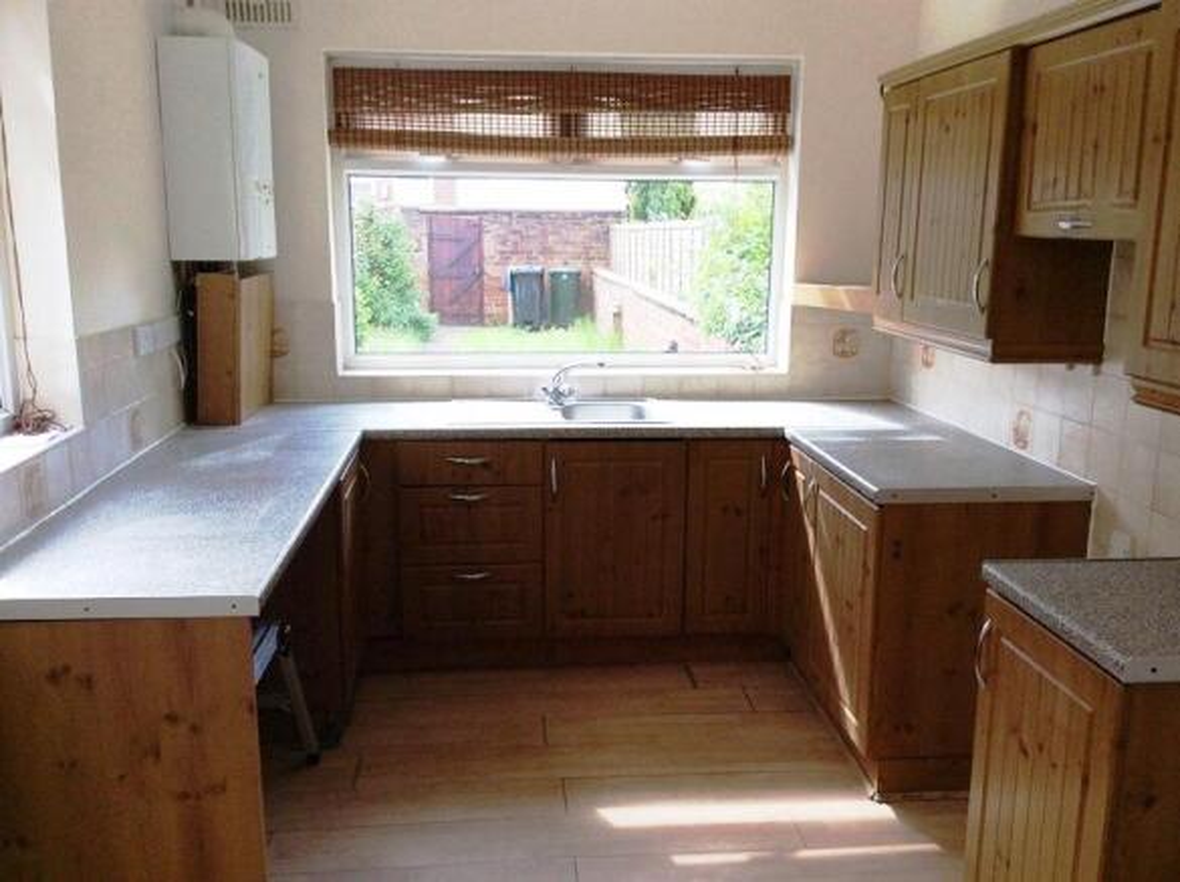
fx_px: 1089
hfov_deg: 56.9
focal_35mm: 32
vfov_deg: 44.1
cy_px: 441
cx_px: 590
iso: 40
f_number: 2.4
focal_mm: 3.3
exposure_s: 1/120
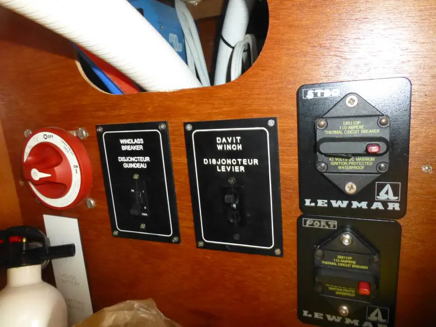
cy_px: 164
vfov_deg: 56.8
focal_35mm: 24
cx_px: 218
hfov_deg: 71.6
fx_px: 302
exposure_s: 1/8
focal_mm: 4.3
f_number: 3.3
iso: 800
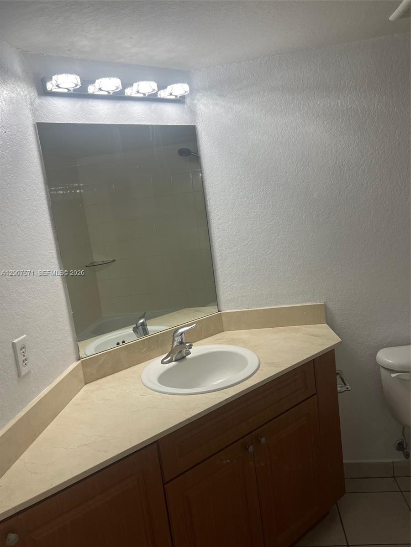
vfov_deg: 67.3
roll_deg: +7.4
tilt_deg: -9.1
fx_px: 412
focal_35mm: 26
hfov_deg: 53.1
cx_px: 206
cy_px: 274
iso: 100
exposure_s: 1/120
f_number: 1.5
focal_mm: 5.7
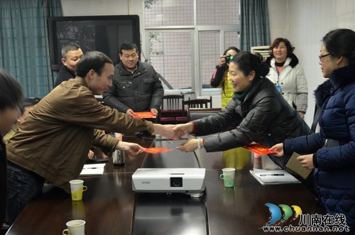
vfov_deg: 26.4
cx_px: 178
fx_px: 502
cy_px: 118
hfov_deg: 39.0
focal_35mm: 51
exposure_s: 1/20
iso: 1600
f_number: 3.8
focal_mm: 34
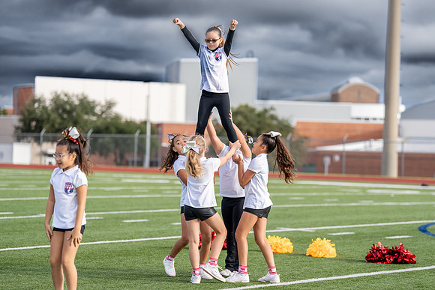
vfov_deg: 10.2
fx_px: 1619
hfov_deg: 15.3
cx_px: 215
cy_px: 150
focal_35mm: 134
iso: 250
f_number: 2.8
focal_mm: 124
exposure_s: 1/2500
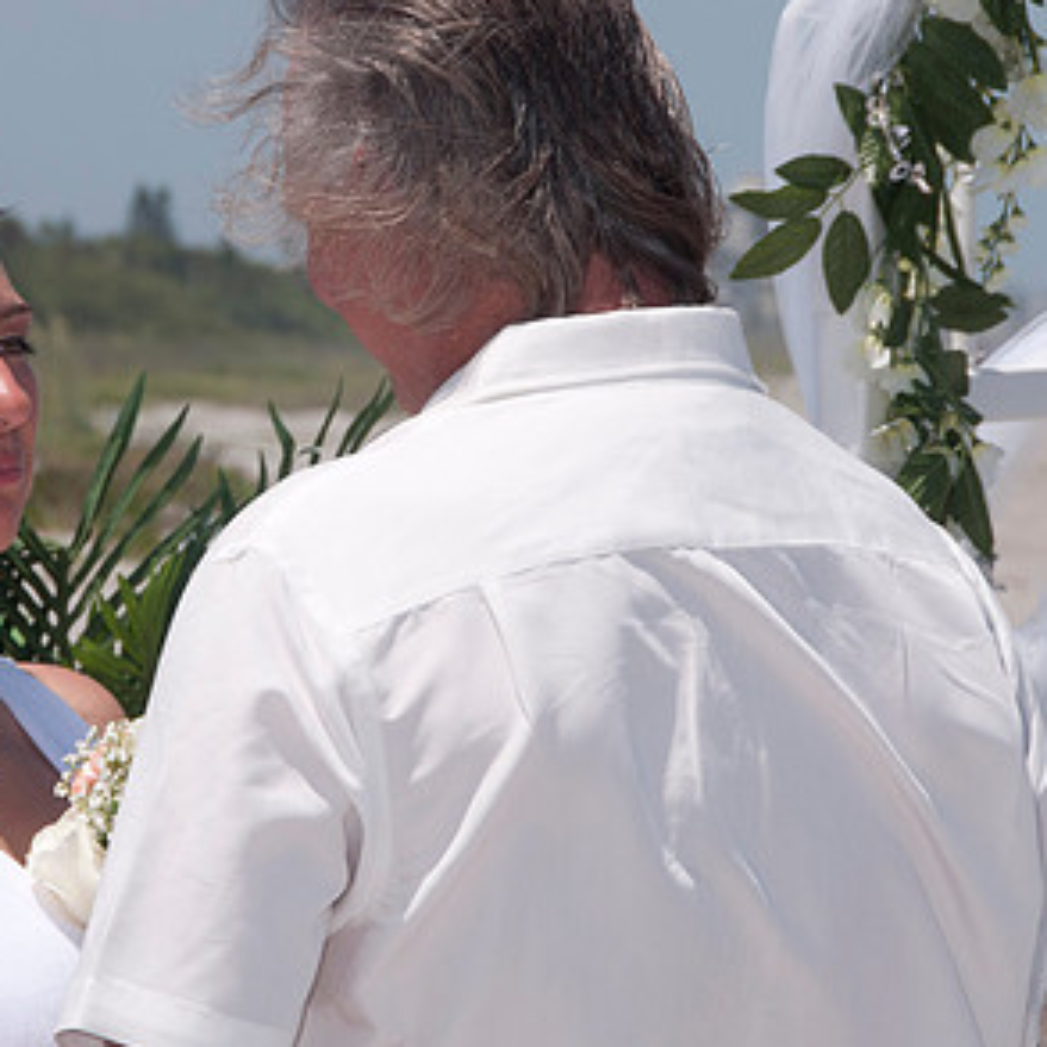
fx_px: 9650
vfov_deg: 6.2
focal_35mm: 282
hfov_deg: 6.2
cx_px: 268
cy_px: 395
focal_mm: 112
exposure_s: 1/250
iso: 100
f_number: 13
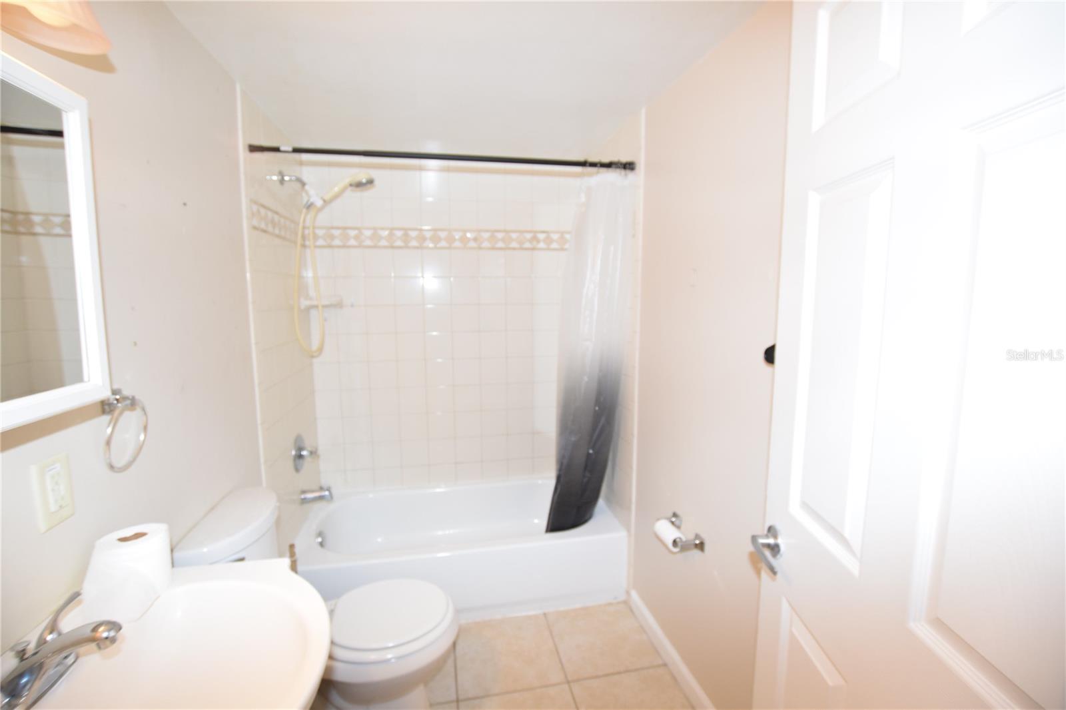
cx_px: 533
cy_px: 355
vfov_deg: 77.3
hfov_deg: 100.4
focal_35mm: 15
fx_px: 444
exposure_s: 1/80
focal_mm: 10
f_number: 4.5
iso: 800
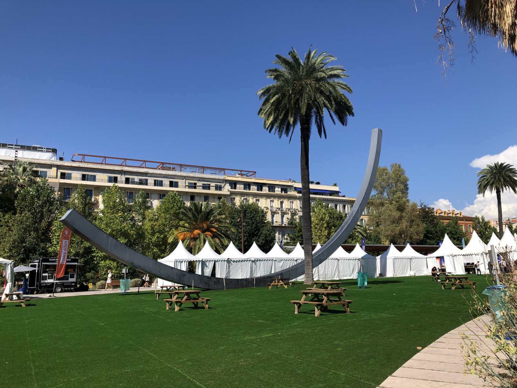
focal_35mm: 28
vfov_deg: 49.7
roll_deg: +0.6
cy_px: 194
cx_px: 258
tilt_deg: +12.3
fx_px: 418
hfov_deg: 63.4
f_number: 1.8
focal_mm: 3.99
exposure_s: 1/2288
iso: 20
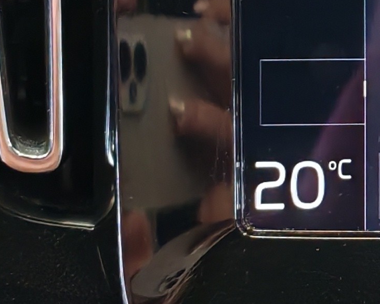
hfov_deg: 10.6
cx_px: 569
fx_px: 1968
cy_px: 9
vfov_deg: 8.8
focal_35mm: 175
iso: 2119
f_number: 1.9
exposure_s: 1/50
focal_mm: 6.12
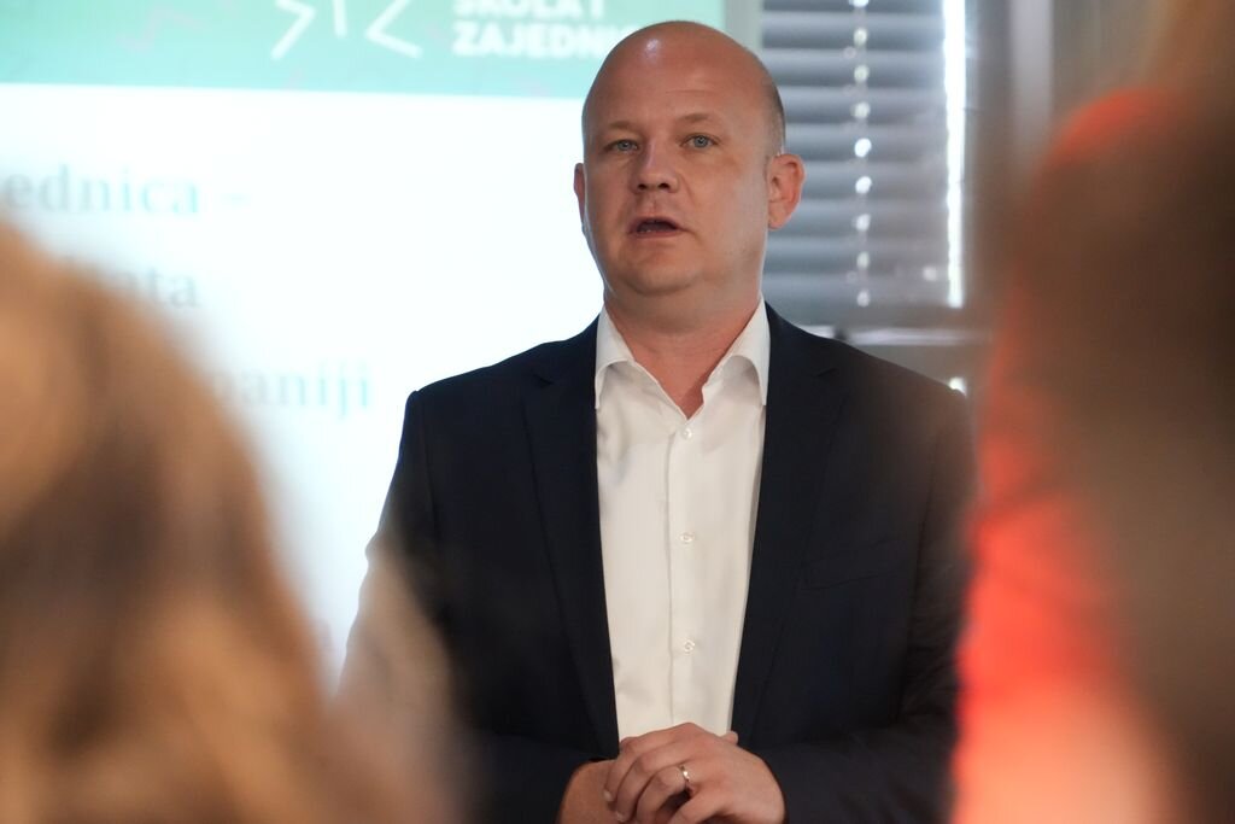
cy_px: 412
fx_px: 5901
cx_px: 618
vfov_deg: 8.0
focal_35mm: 172
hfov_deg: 11.9
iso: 12800
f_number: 8
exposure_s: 1/125
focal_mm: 172
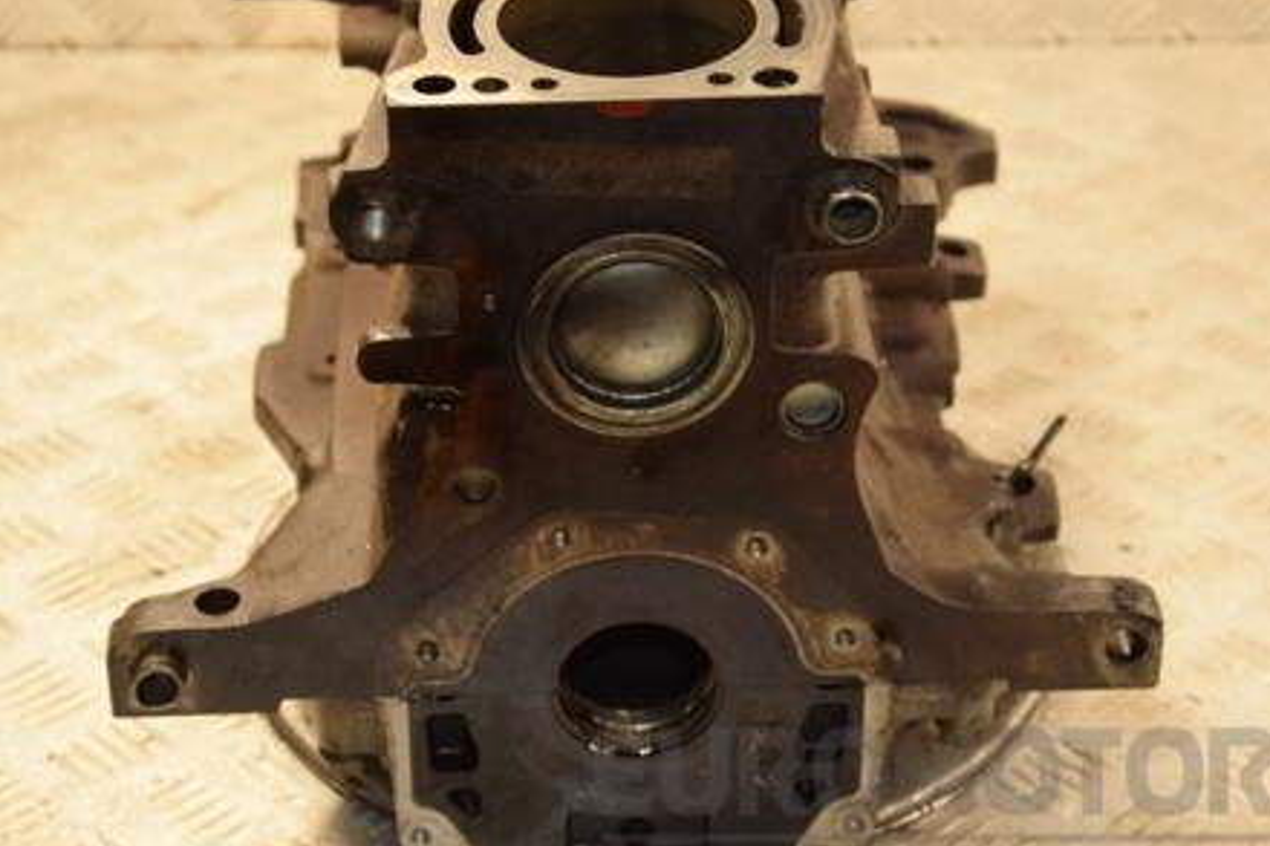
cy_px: 387
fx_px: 3033
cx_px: 540
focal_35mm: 86
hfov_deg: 23.6
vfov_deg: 15.9
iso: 800
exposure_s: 1/125
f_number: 4.8
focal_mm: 42
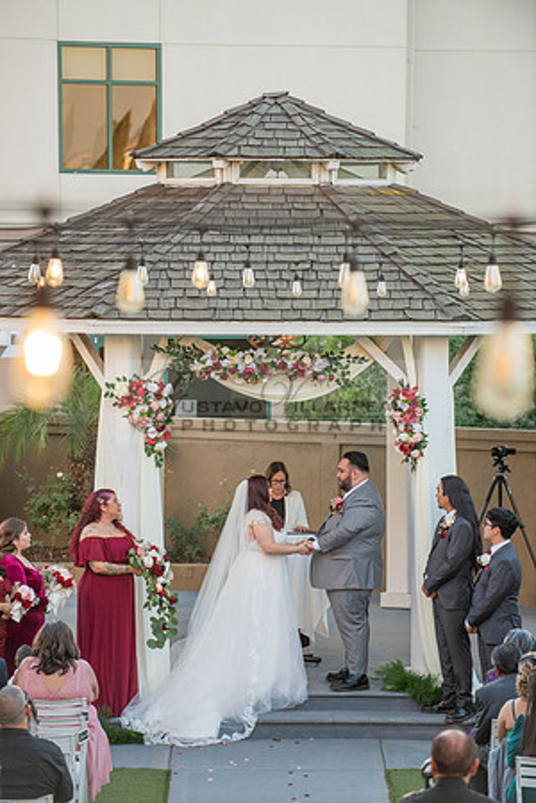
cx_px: 268
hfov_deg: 8.9
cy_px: 402
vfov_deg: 13.2
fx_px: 3461
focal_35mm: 155
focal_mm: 155
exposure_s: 1/320
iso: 800
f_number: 4
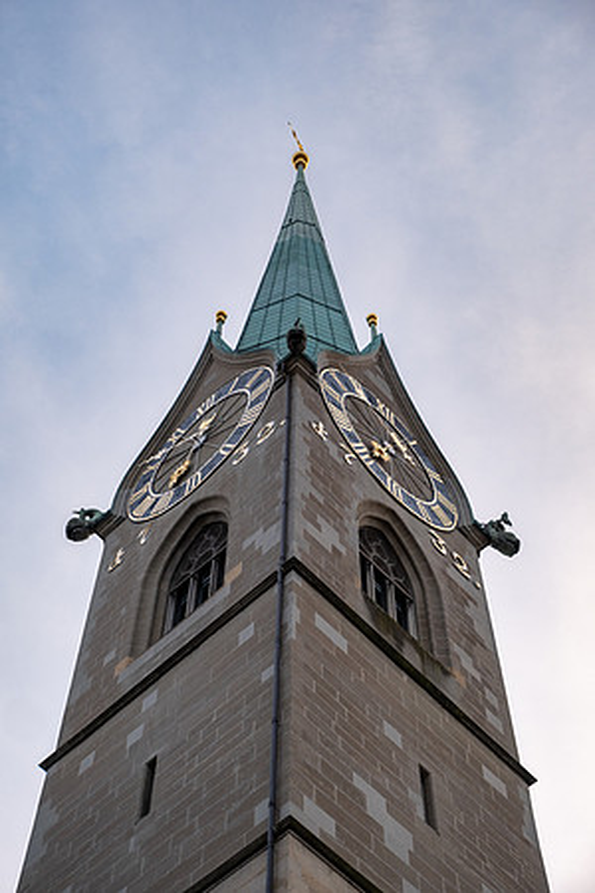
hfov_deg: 24.2
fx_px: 1388
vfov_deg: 35.6
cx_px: 298
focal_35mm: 56
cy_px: 446
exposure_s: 1/140
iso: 160
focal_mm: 37.6
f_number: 3.2
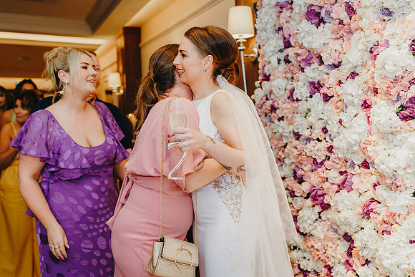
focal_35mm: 35
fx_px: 404
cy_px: 138
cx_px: 208
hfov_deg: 54.4
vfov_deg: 37.9
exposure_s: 1/200
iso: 640
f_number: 2.2
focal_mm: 35
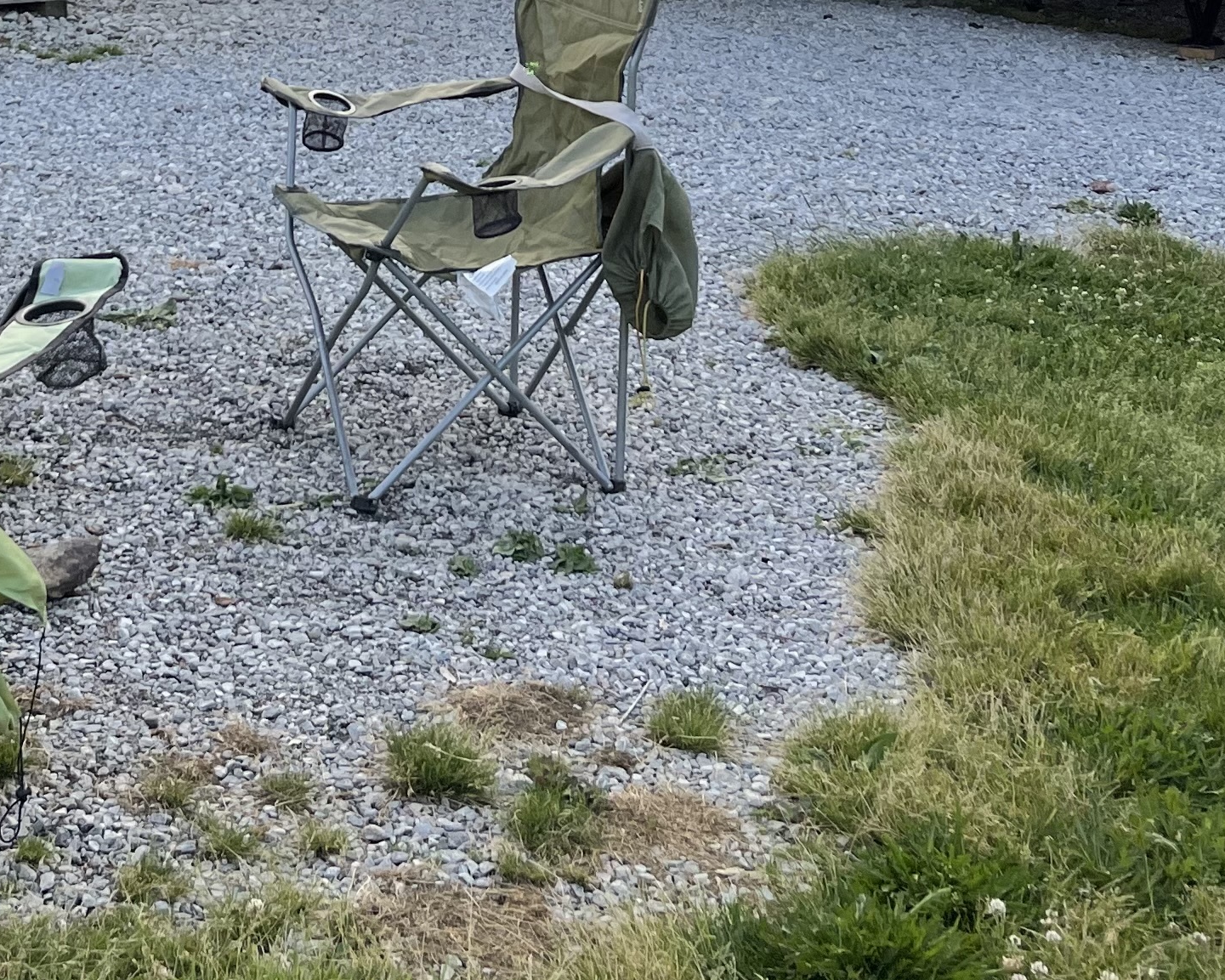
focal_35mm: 71
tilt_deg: -1.7
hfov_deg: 26.4
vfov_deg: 19.8
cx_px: 303
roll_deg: -0.1
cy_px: -293
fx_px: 2574
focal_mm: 5.1
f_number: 1.6
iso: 32
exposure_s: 1/645
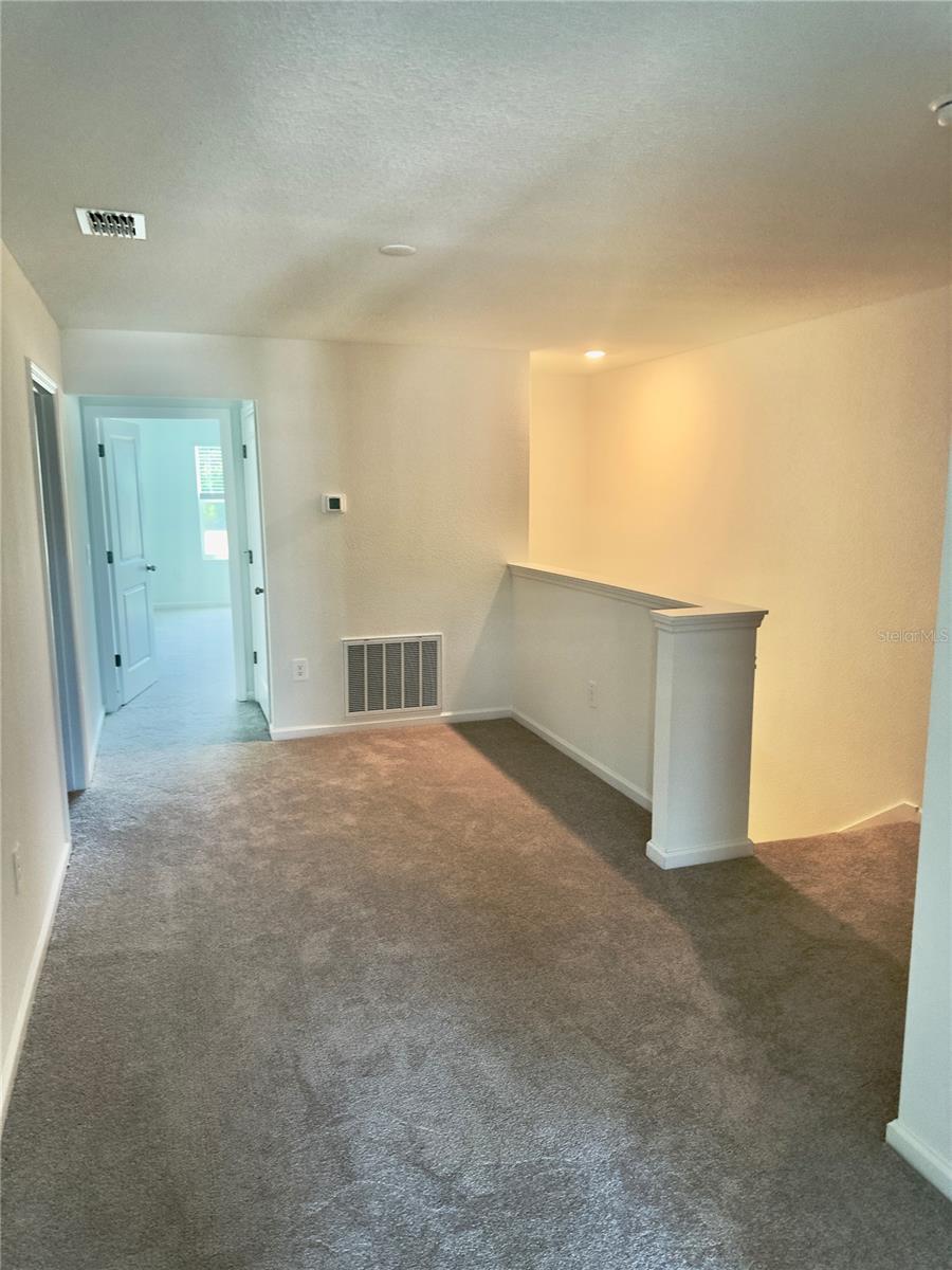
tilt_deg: -8.1
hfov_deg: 56.8
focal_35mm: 24
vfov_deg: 71.6
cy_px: 635
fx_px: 880
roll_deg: +1.0
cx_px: 476
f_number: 1.78
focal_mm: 6.86
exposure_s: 1/60
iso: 160
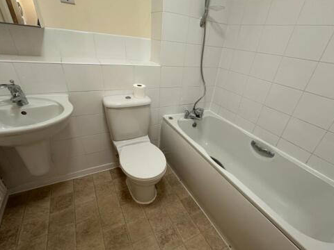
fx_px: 164
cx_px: 179
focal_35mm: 17
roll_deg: -6.7
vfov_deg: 74.6
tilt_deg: -30.8
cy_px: 136
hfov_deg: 90.9
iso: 200
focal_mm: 2.22
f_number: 2.2
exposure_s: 1/50
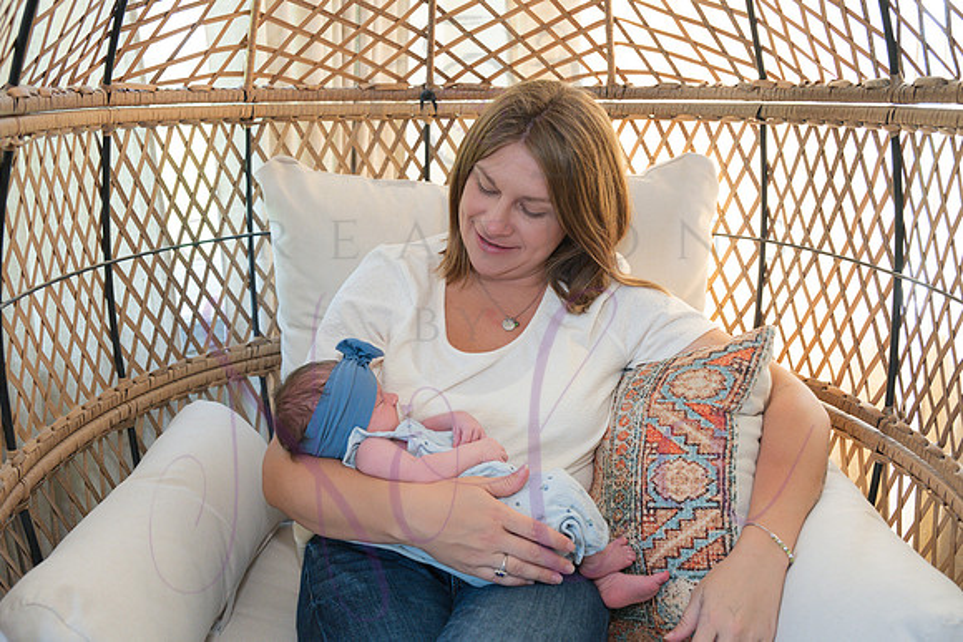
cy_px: 321
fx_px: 936
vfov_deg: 37.9
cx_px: 482
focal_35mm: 35
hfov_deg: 54.4
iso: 1600
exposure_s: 1/320
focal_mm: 35
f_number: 4
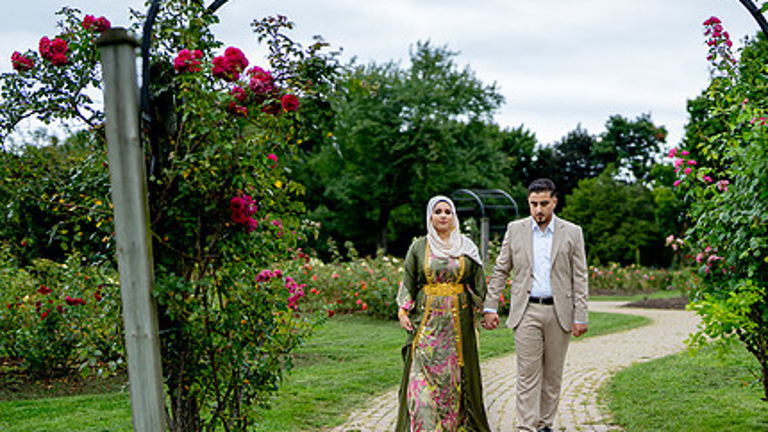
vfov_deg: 22.8
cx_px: 484
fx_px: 1059
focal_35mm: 52
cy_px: 329
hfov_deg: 39.6
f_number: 1.8
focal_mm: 35
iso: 200
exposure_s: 1/4000
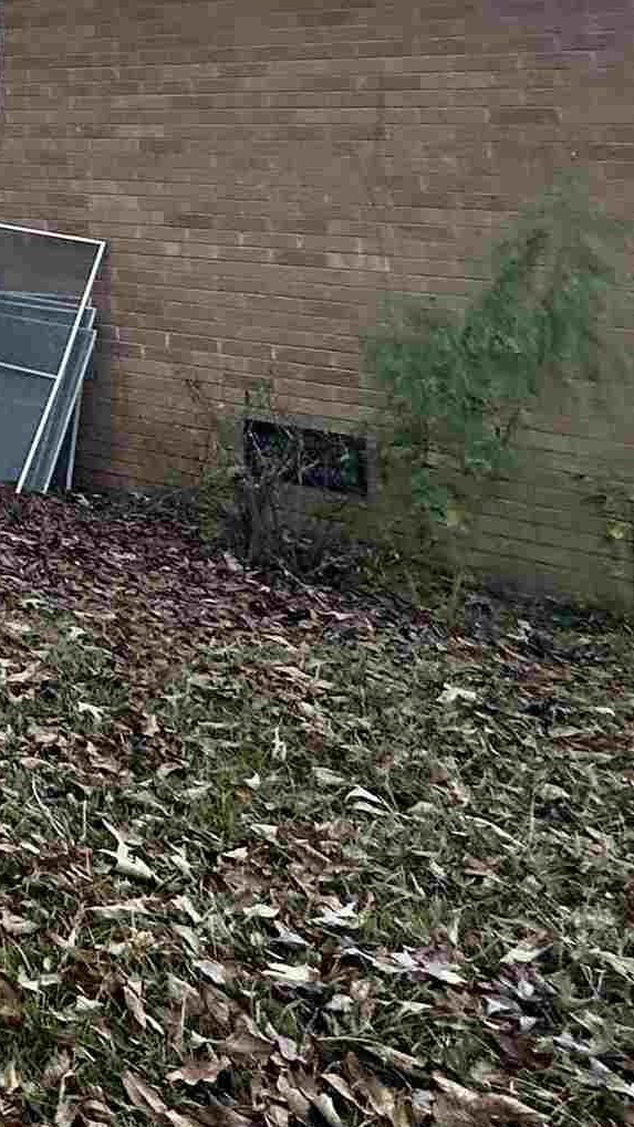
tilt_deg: +4.9
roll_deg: -3.4
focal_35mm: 46
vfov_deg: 40.3
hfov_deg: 15.7
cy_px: 61
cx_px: -828
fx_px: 1375
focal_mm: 2.22
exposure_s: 1/167
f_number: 2.2
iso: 40
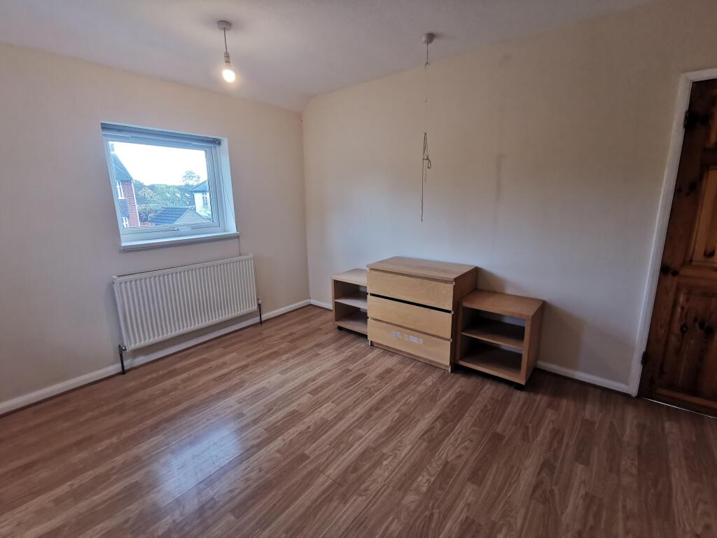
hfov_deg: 94.5
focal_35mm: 16
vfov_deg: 78.1
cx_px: 358
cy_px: 269
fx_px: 331
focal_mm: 2.35
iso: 160
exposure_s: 1/100
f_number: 2.2
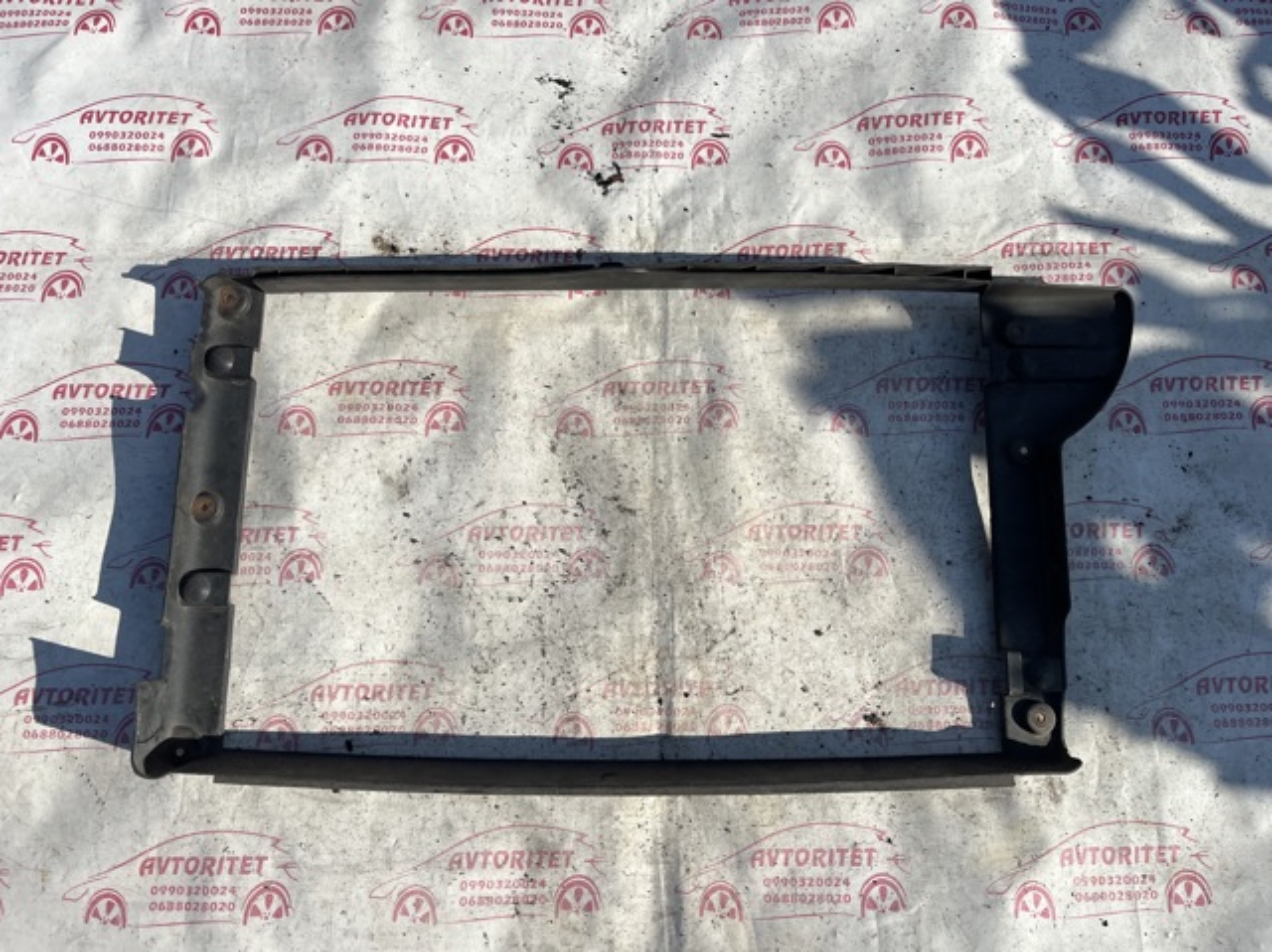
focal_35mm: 26
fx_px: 955
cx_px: 636
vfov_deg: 53.0
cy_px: 476
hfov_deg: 67.3
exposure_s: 1/4854
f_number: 1.6
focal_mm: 5.1
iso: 50
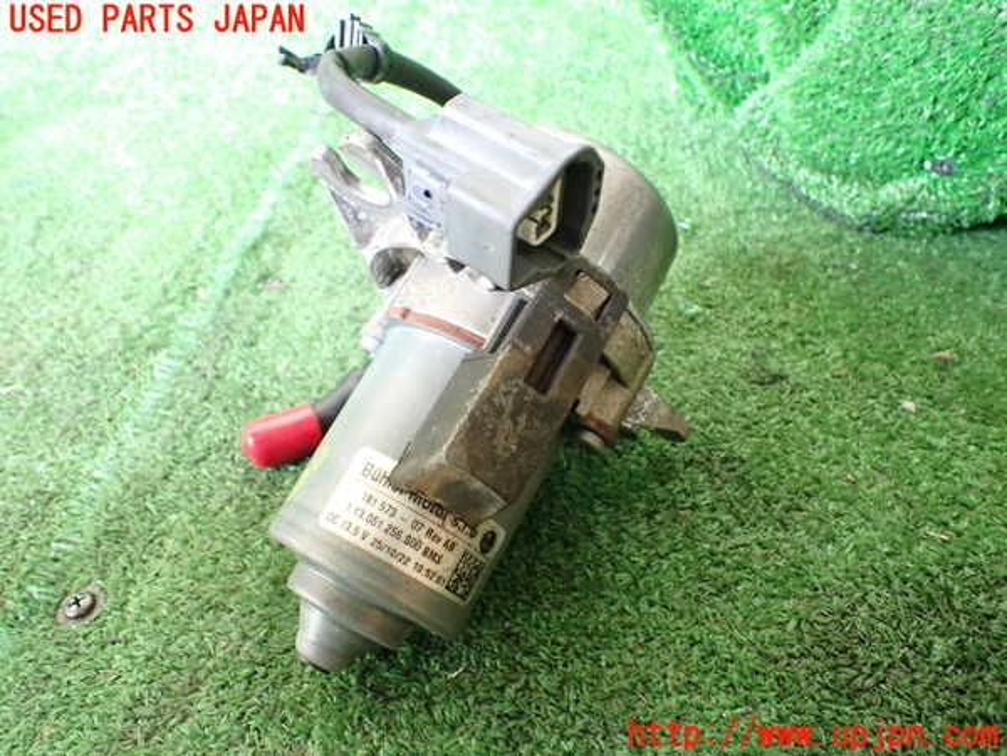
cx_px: 504
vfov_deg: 46.8
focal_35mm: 30
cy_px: 378
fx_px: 873
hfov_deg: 60.0
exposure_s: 1/60
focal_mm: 5.4
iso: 800
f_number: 2.3
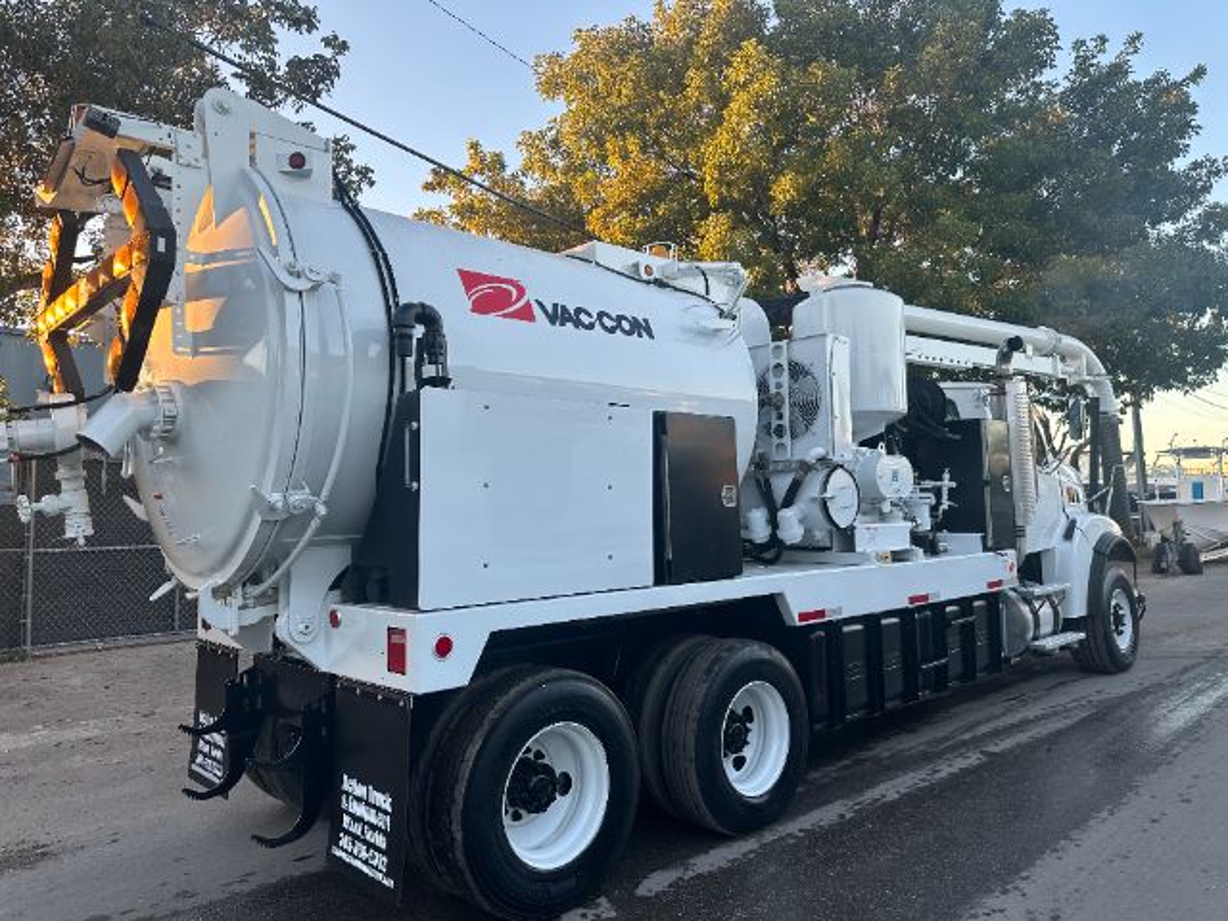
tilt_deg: +3.3
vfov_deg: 56.8
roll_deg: +1.2
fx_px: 851
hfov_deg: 71.6
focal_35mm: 24
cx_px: 614
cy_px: 460
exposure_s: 1/307
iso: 80
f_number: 1.78
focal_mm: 6.86
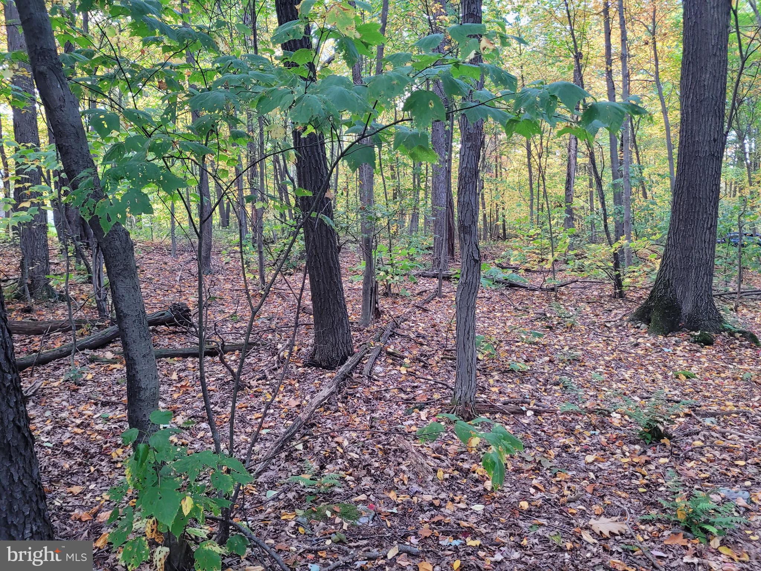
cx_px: 380
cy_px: 286
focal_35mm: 26
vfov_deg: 53.1
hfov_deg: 67.3
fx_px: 572
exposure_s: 1/40
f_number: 1.8
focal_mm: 5.4
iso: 250
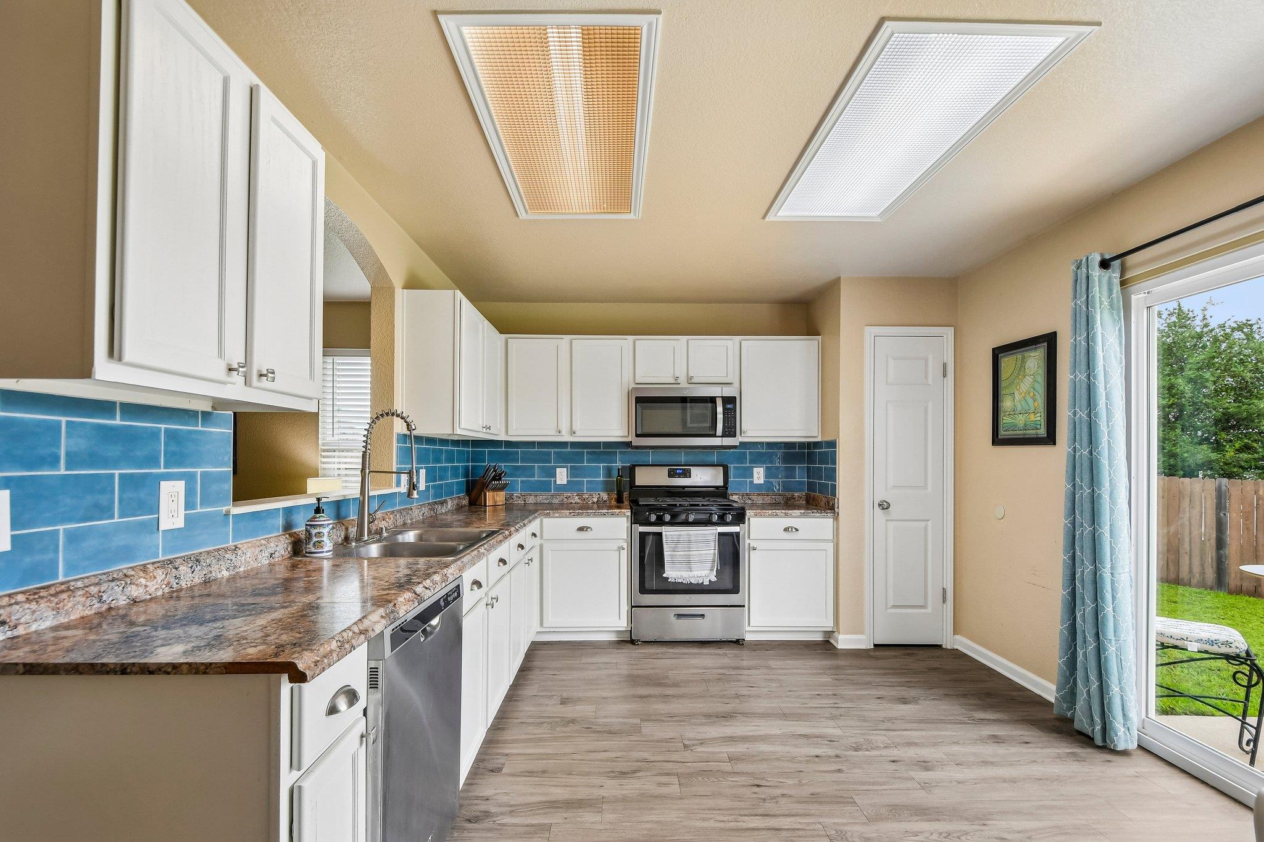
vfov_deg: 77.3
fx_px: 527
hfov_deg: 100.4
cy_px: 421
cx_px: 632
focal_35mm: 15
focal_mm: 10
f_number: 8
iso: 400
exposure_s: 1/80
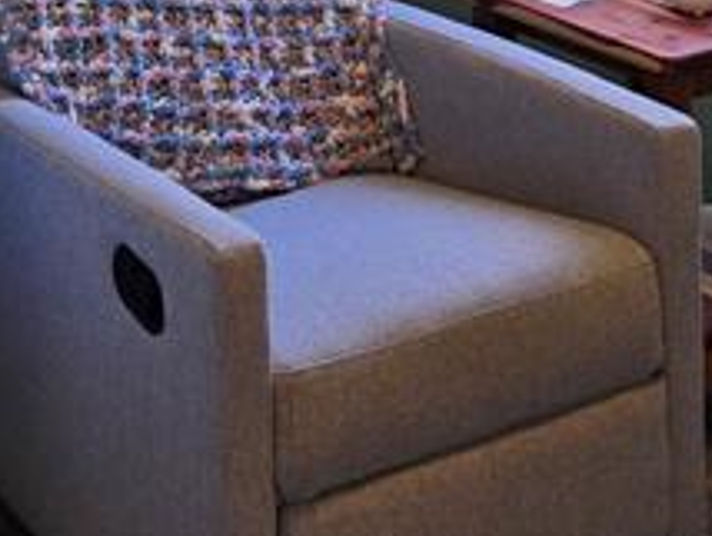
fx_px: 2265
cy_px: -453
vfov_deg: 12.3
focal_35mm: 110
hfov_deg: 17.9
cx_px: 313
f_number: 1.8
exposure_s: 1/120
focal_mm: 5.4
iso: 80
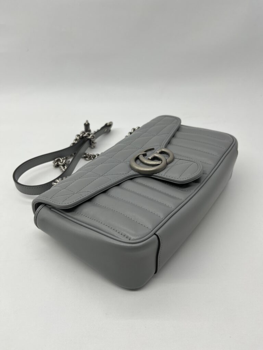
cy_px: 175
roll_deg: +1.0
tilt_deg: -37.0
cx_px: 132
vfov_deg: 67.3
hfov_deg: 53.1
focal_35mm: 26
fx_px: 263
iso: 40
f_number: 1.6
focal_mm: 5.1
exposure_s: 1/238
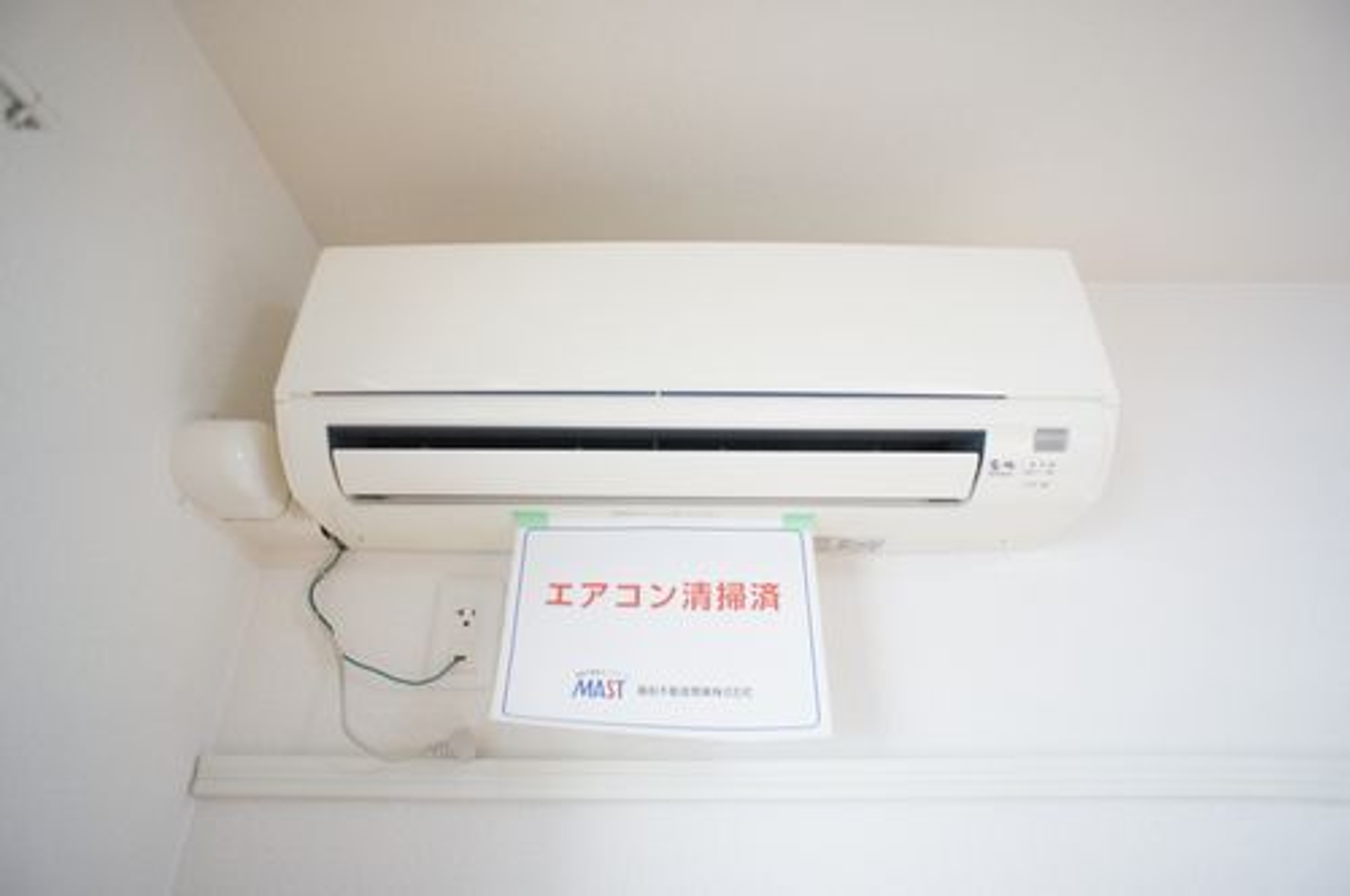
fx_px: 899
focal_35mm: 24
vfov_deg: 53.0
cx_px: 675
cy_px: 448
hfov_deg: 73.8
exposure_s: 1/30
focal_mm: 16
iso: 200
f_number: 3.2
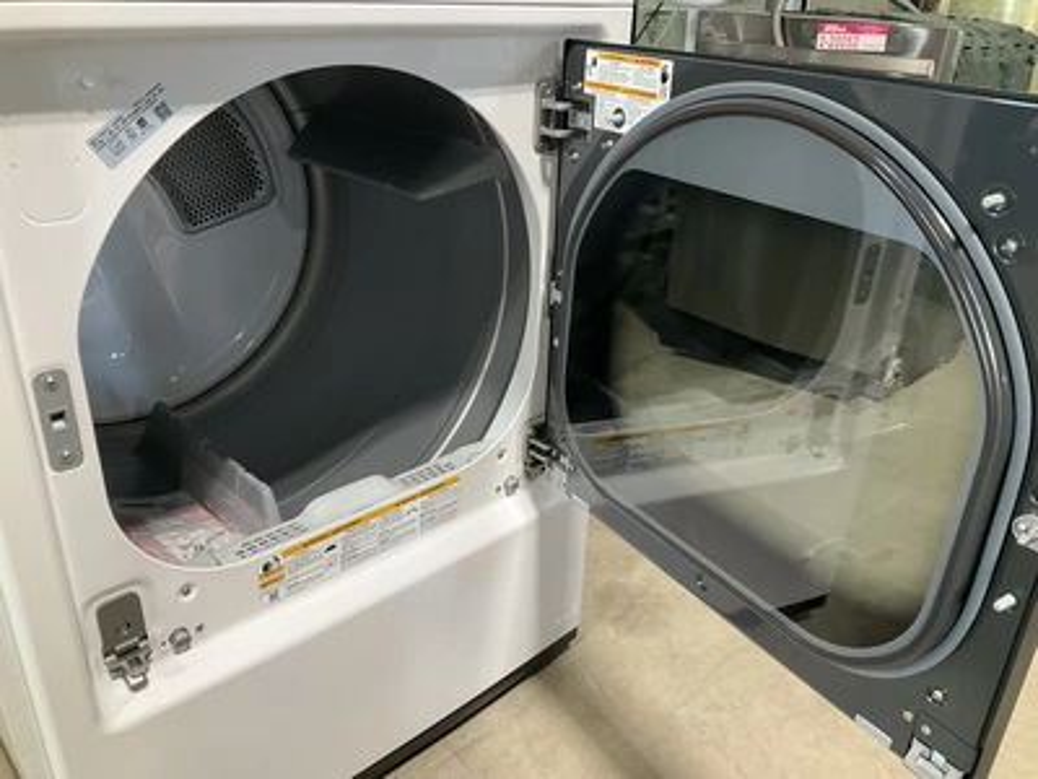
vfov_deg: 48.2
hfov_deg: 61.7
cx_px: 519
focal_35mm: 29
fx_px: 870
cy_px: 390
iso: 160
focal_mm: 3
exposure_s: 1/60
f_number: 1.8
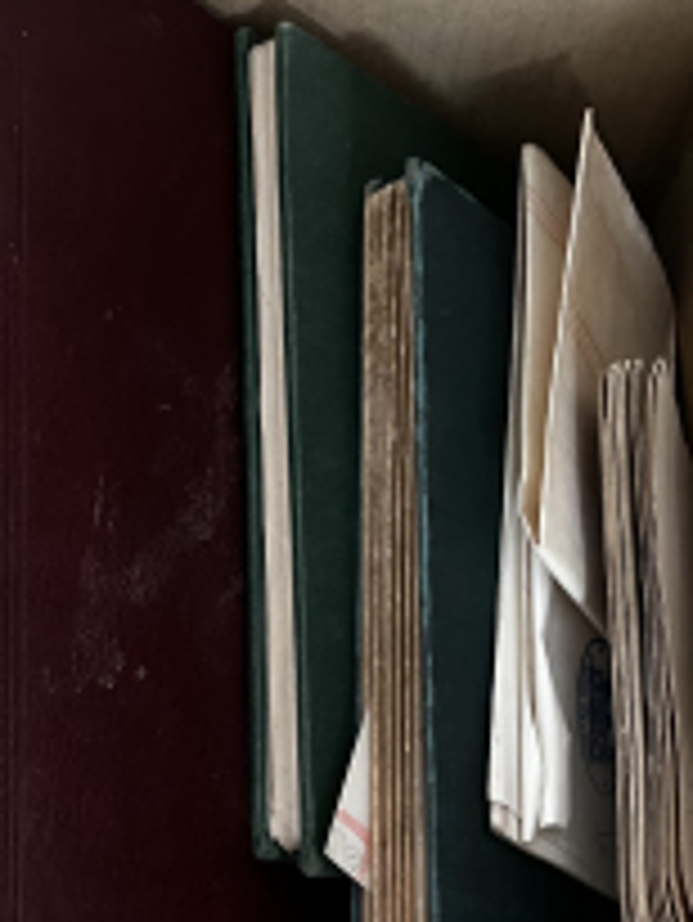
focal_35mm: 57
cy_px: 612
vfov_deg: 33.5
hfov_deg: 25.5
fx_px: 1520
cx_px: 225
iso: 640
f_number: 1.6
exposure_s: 1/38
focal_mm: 5.1
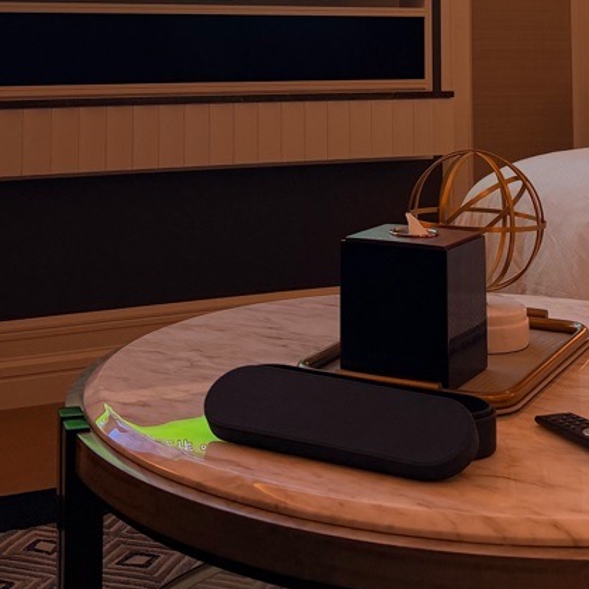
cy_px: -70
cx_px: 287
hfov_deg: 26.5
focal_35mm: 65
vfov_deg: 24.6
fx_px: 1251
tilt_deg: +4.7
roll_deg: +0.0
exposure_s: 1/80
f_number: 1.78
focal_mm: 6.76
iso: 200
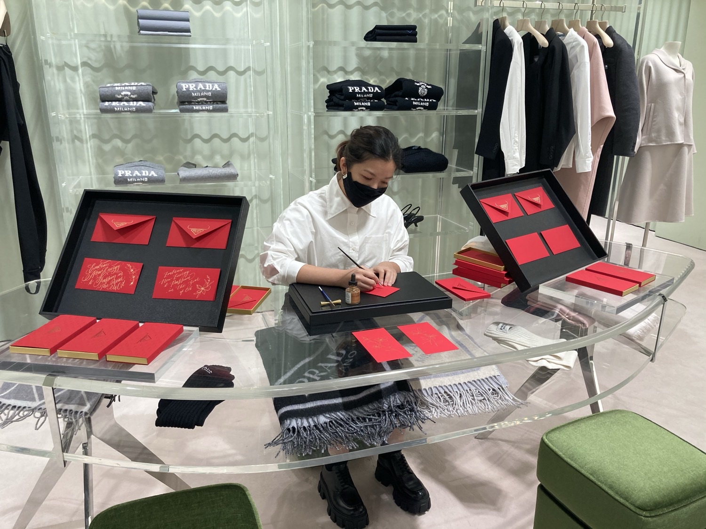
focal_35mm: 28
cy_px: 264
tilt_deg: -17.5
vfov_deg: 49.7
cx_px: 353
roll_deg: -1.0
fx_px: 571
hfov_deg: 63.4
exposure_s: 1/105
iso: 80
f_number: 1.8
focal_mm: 3.99
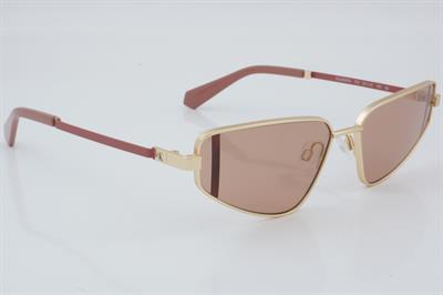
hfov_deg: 27.0
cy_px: 148
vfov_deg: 18.2
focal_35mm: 75
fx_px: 922
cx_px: 222
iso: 100
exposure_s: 1/3
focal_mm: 50
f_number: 32
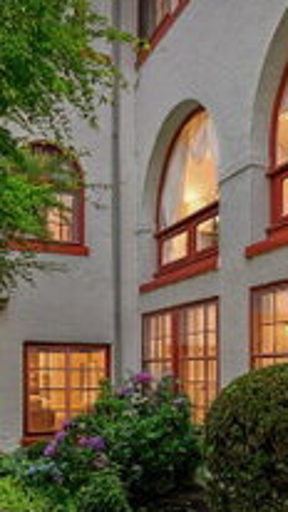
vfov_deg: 50.2
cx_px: 158
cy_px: 359
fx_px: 529
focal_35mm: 39
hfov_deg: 30.4
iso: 200
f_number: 4.5
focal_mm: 16
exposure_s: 1/250
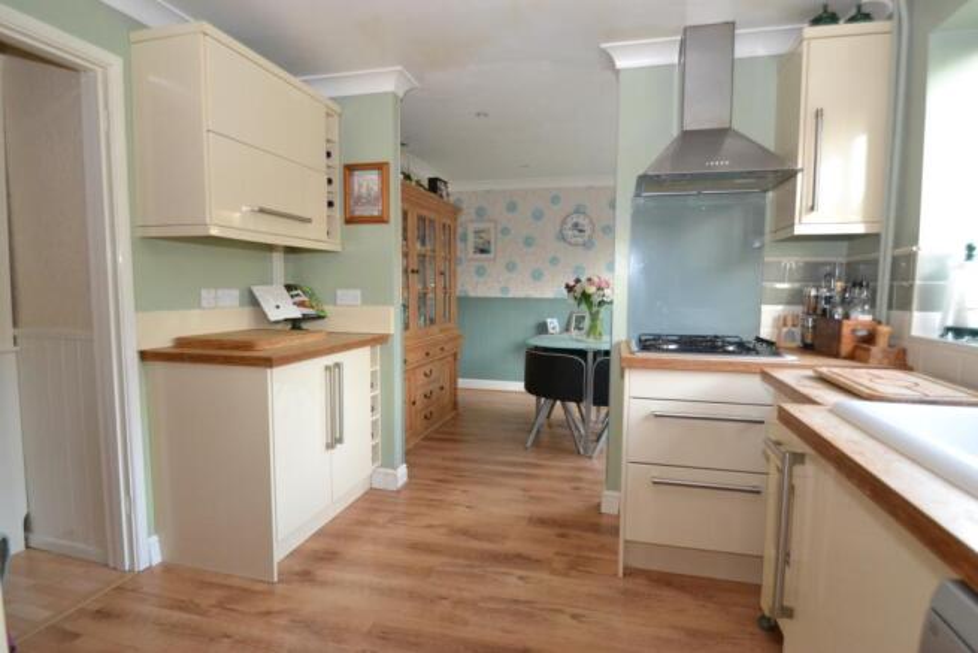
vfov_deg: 67.4
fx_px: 489
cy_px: 326
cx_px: 489
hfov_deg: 90.0
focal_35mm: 18
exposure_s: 1/60
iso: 2000
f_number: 3.8
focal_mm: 12
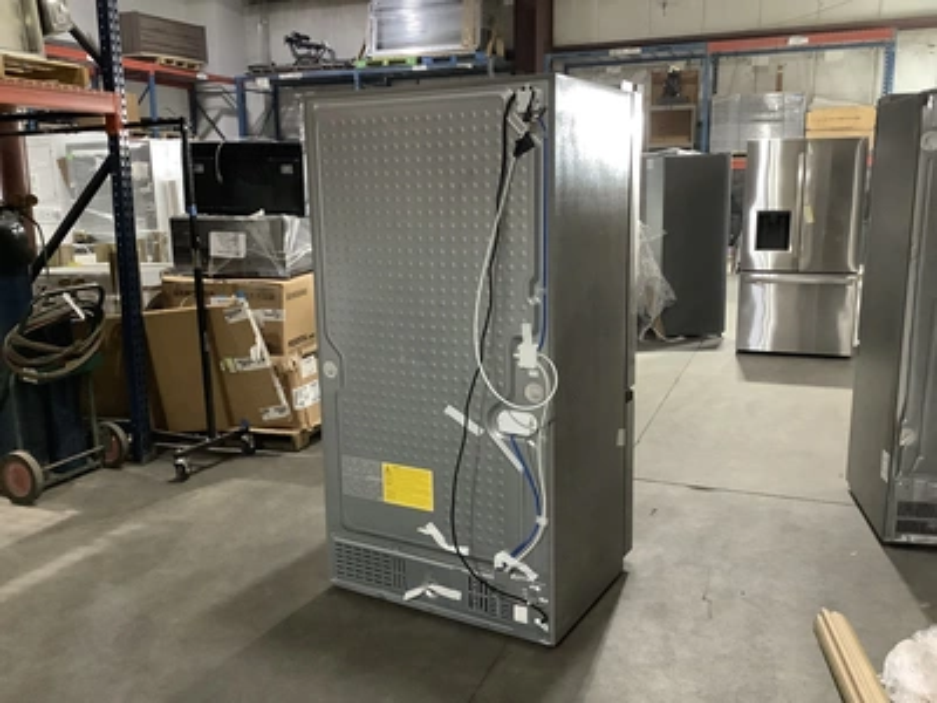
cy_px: 352
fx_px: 839
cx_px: 468
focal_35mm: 31
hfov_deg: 58.4
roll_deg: +0.5
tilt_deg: -10.6
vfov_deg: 45.4
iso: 400
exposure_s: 1/40
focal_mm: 3.3
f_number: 2.4
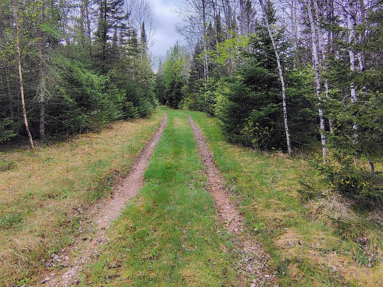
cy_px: 102
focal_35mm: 24
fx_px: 266
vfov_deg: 55.9
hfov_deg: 71.6
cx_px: 185
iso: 100
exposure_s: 1/141
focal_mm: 2.13
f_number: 2.2
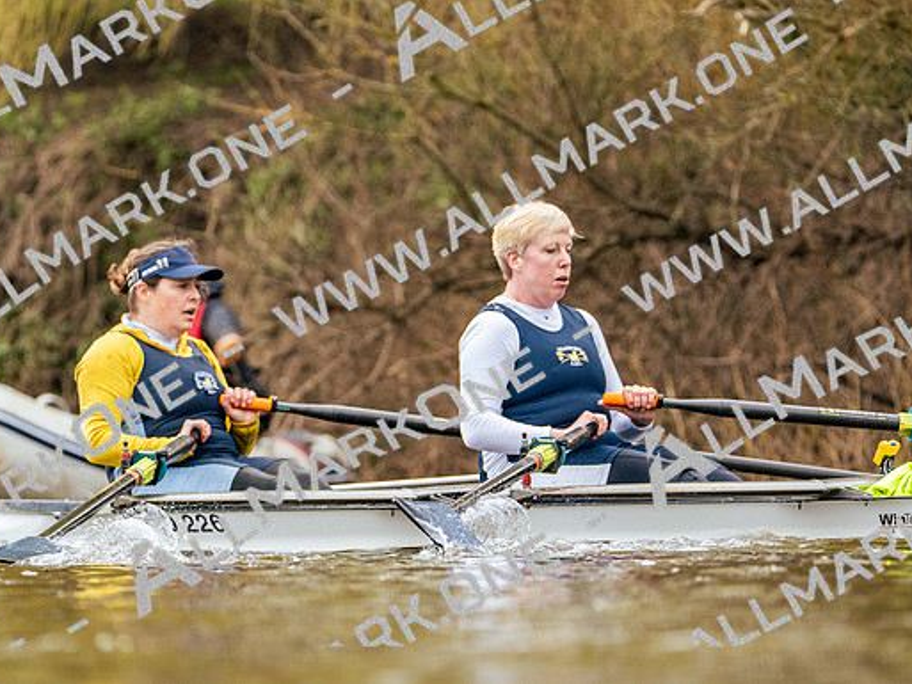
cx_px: 492
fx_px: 11121
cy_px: 342
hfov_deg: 4.7
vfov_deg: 3.5
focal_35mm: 422
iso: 3200
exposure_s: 1/2000
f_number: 6.3
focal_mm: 388
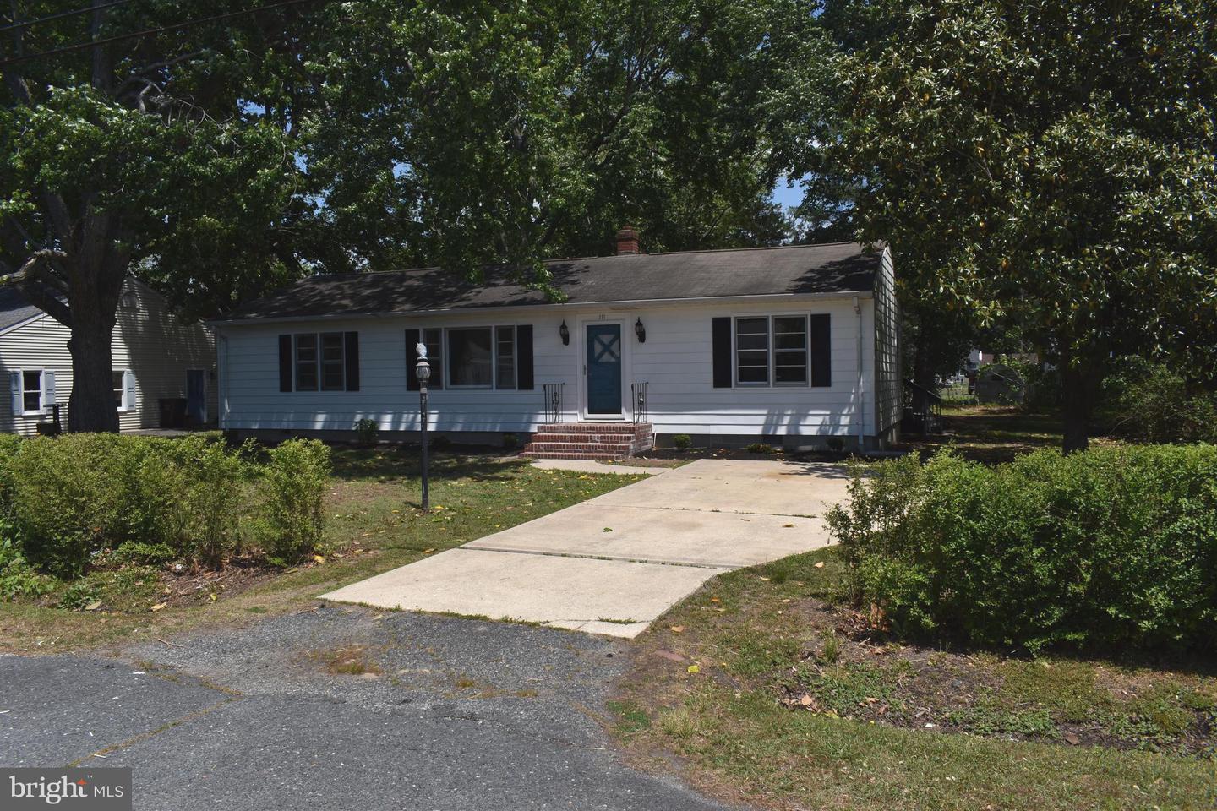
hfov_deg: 67.4
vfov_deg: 47.9
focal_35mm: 27
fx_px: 913
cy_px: 406
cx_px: 608
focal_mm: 18
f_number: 13
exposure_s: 1/200
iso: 100
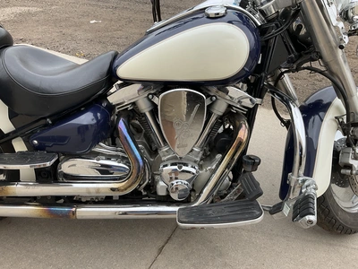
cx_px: 179
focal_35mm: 29
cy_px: 134
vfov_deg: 48.2
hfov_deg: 61.7
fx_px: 300
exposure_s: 1/122
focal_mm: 3
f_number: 1.8
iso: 25
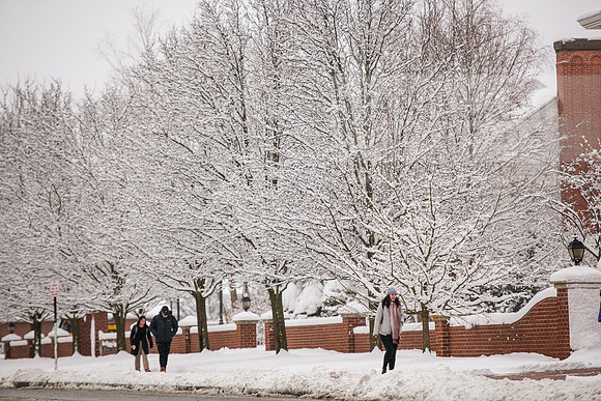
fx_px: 3006
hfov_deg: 11.4
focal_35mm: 180
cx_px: 300
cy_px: 200
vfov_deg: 7.6
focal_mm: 180
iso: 100
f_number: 3.2
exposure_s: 1/500
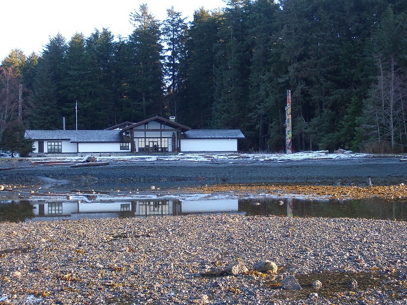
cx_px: 204
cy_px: 152
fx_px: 623
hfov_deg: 36.2
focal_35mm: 53
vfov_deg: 27.5
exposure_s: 1/100
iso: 100
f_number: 3.8
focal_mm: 9.4
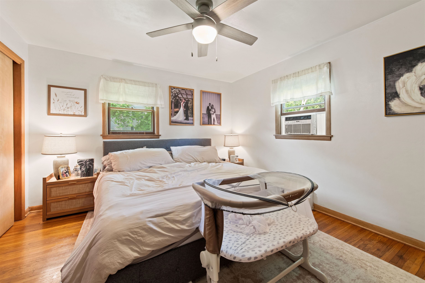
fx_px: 165
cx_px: 212
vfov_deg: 81.2
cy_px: 142
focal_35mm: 14
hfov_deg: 104.3
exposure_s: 1/5
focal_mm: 14
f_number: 8
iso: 640
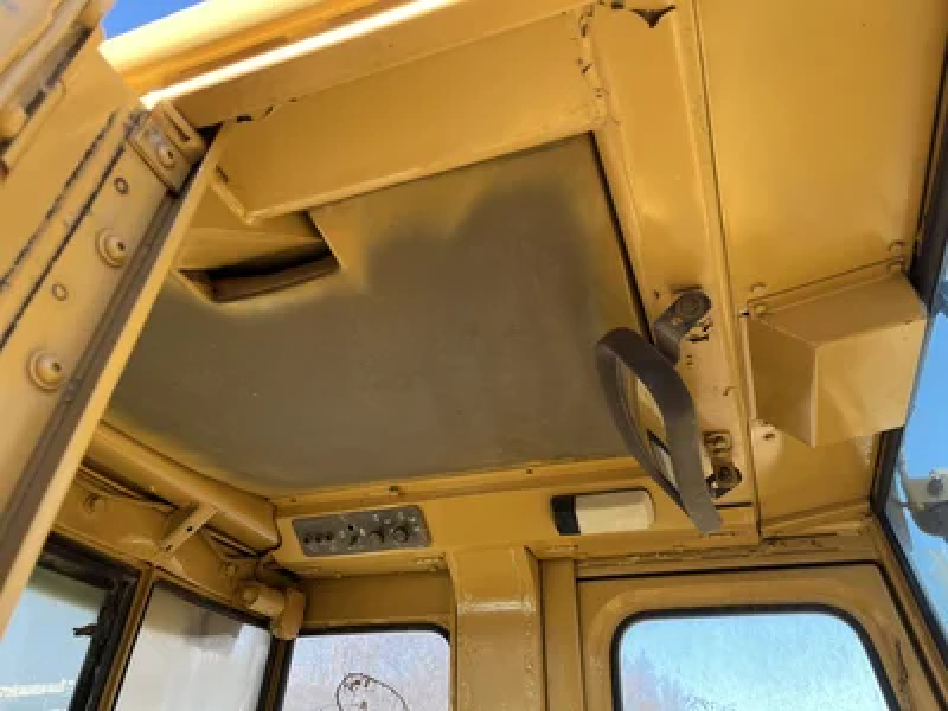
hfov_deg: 67.3
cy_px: 356
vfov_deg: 53.1
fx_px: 712
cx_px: 474
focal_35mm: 26
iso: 50
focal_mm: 5.1
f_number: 1.6
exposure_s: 1/277
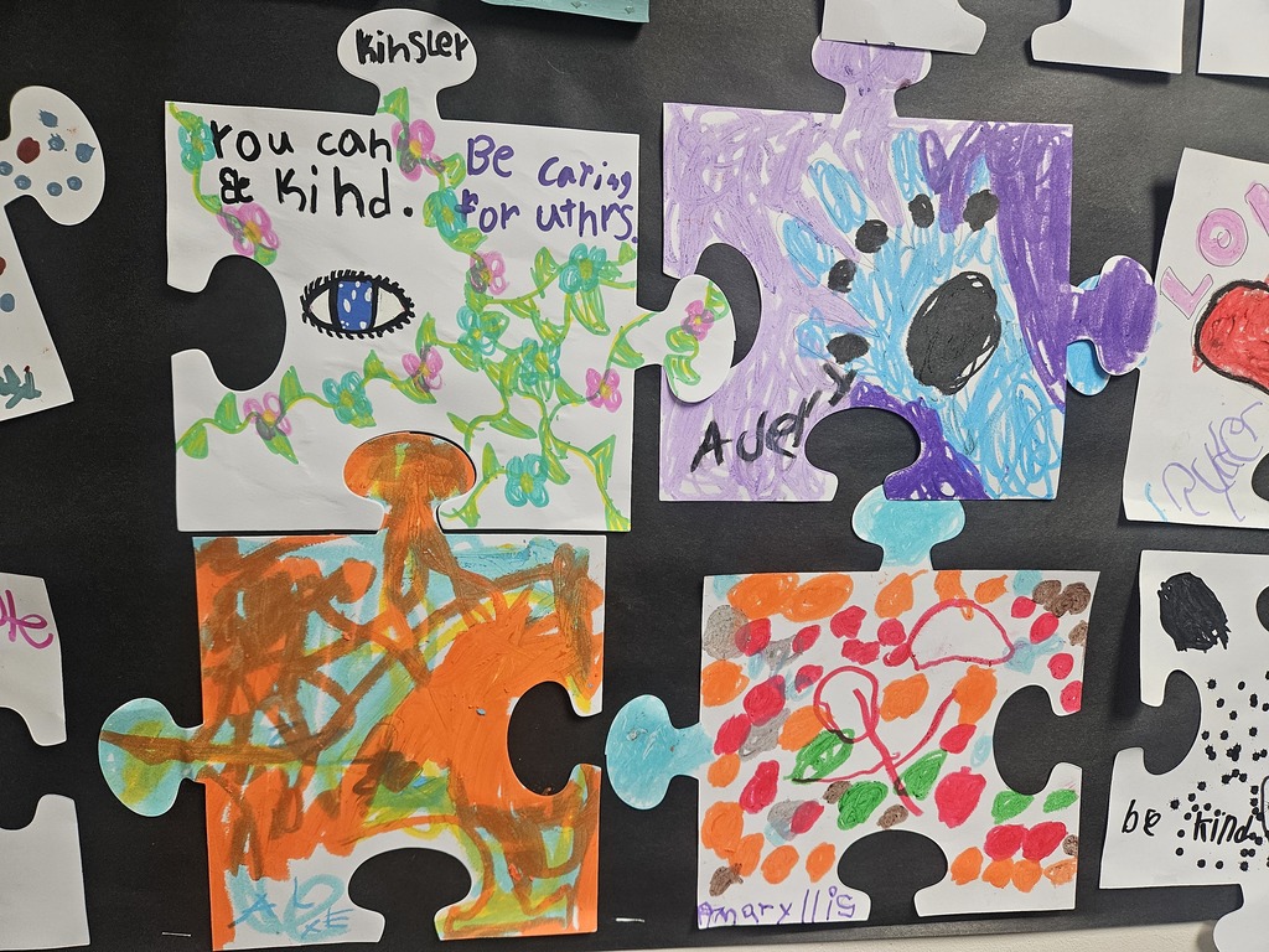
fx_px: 843
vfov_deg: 58.9
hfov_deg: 73.9
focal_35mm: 23
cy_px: 476
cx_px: 634
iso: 400
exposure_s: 1/120
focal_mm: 5.4
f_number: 1.8
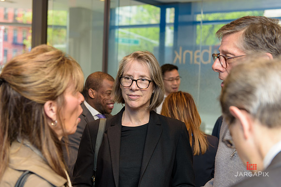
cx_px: 140
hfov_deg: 36.2
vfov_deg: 24.6
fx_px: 429
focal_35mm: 55
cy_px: 94
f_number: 3.2
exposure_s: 1/125
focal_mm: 55
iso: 320
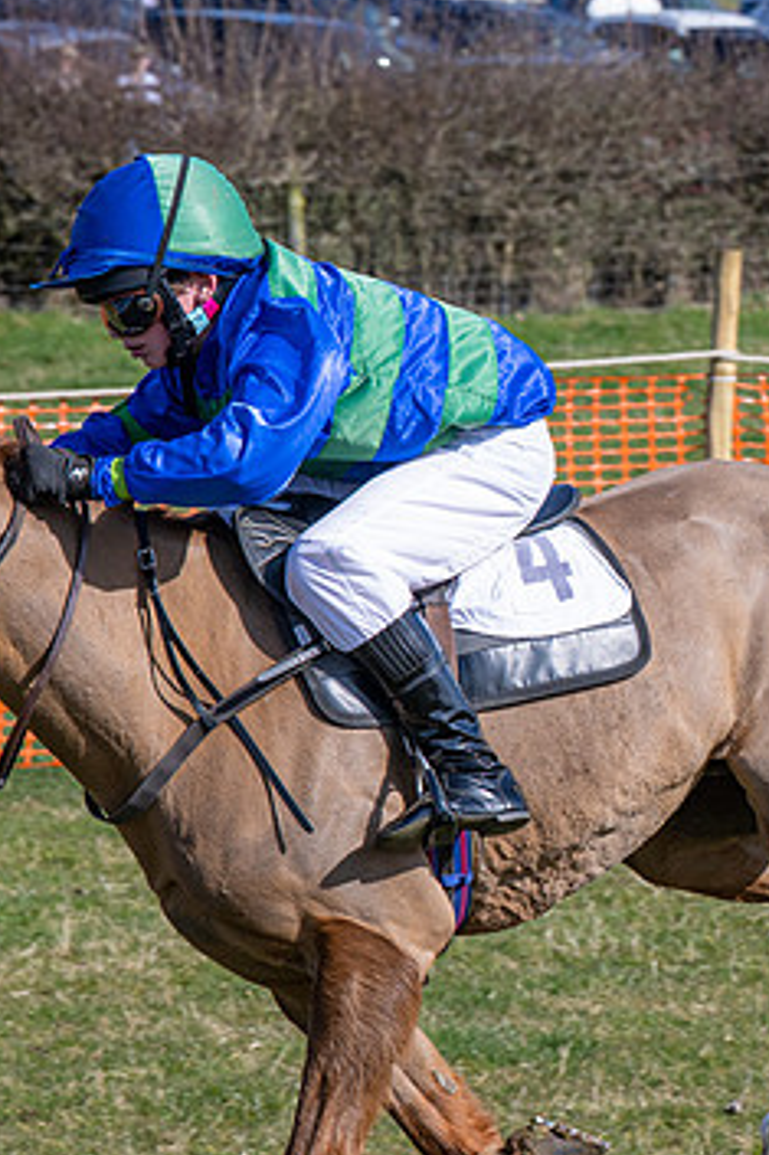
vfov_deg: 10.2
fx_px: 6446
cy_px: 684
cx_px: 472
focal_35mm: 201
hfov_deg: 6.8
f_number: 5
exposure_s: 1/1250
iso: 200
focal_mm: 70
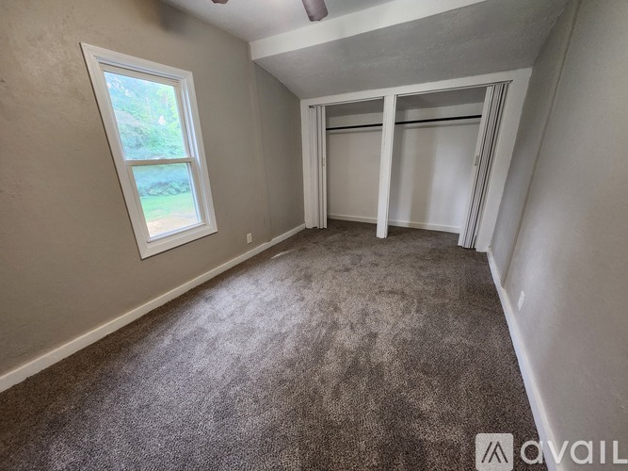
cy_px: 236
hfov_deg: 106.2
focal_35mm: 13
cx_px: 314
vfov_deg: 89.9
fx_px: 236
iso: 250
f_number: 2.2
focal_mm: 1.74
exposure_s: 1/60
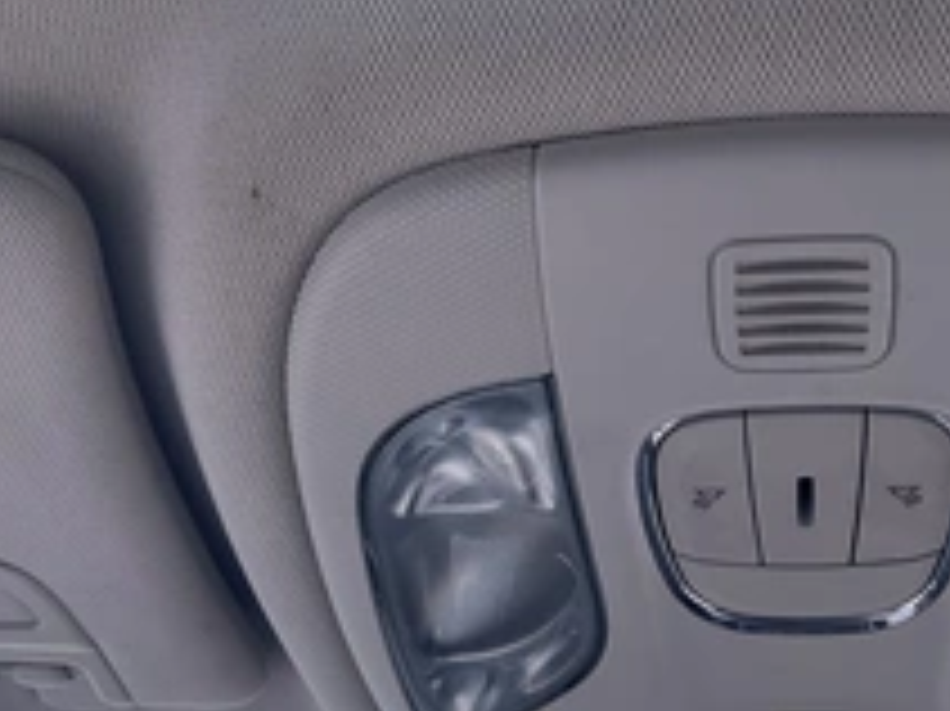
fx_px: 1509
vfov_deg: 25.7
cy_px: 634
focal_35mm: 55
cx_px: 698
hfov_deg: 34.3
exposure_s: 1/230
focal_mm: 3
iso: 20
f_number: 1.8
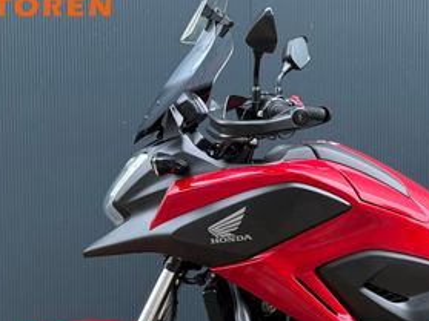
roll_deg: -1.0
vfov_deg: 26.0
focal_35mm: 55
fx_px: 681
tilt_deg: -5.5
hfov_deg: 32.3
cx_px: 426
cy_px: 267
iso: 80
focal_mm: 6.76
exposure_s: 1/121
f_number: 1.78
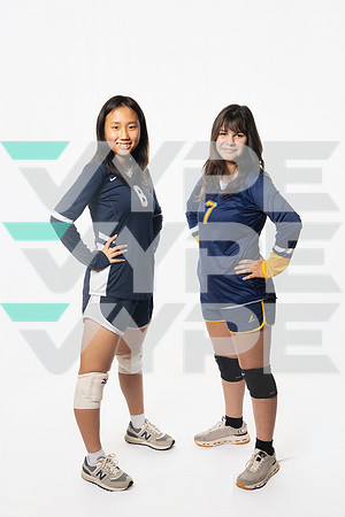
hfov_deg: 31.5
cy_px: 258
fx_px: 611
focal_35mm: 42
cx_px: 172
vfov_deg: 45.9
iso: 400
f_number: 7.1
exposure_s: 1/200
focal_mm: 42.5
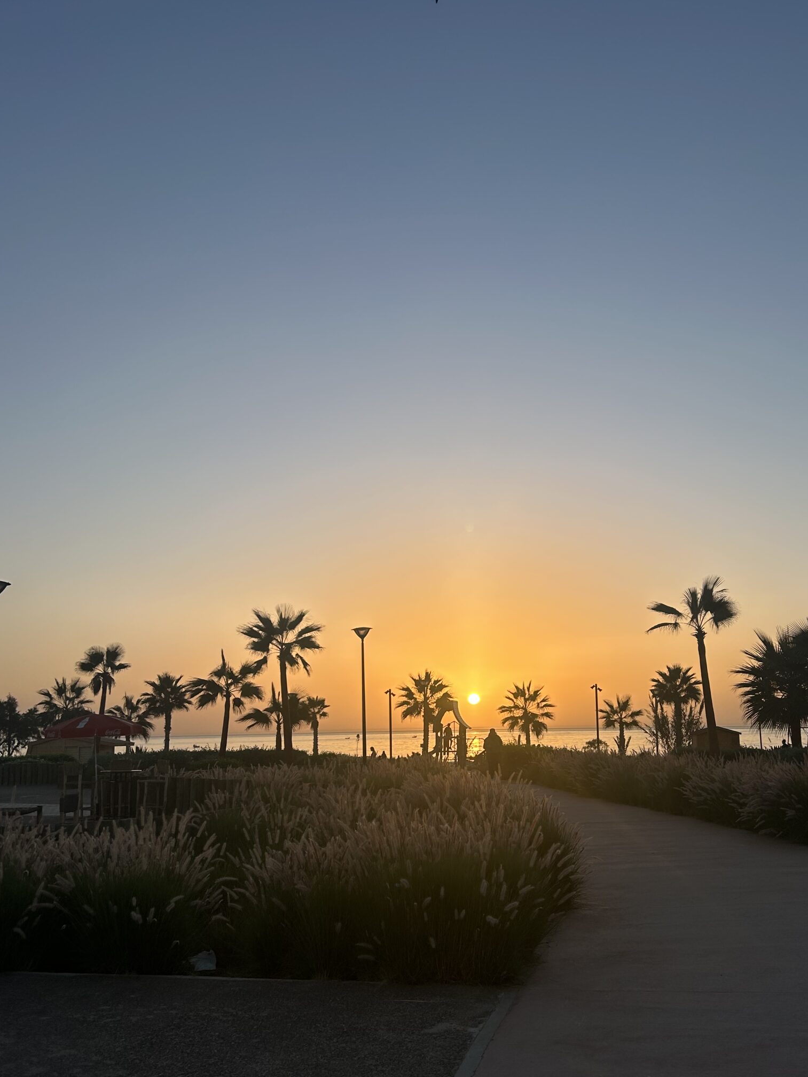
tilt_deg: +6.5
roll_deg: +0.2
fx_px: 1027
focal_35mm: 33
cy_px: 610
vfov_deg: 55.2
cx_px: 474
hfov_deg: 42.8
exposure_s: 1/2404
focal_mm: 5.7
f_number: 1.5
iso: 50
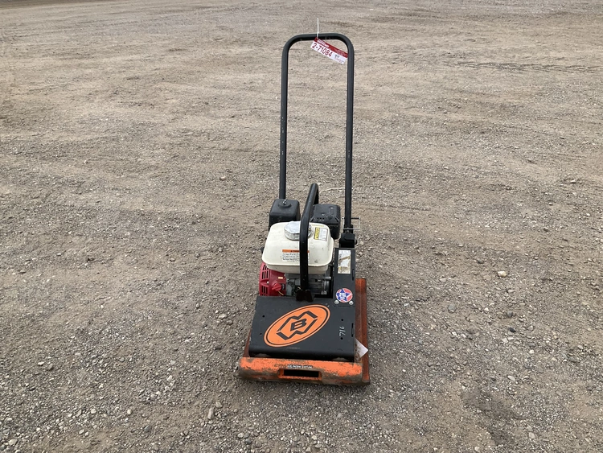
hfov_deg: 61.6
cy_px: 226
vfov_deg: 48.3
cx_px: 302
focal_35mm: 29
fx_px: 505
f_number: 1.8
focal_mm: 3
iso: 25
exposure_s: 1/1121
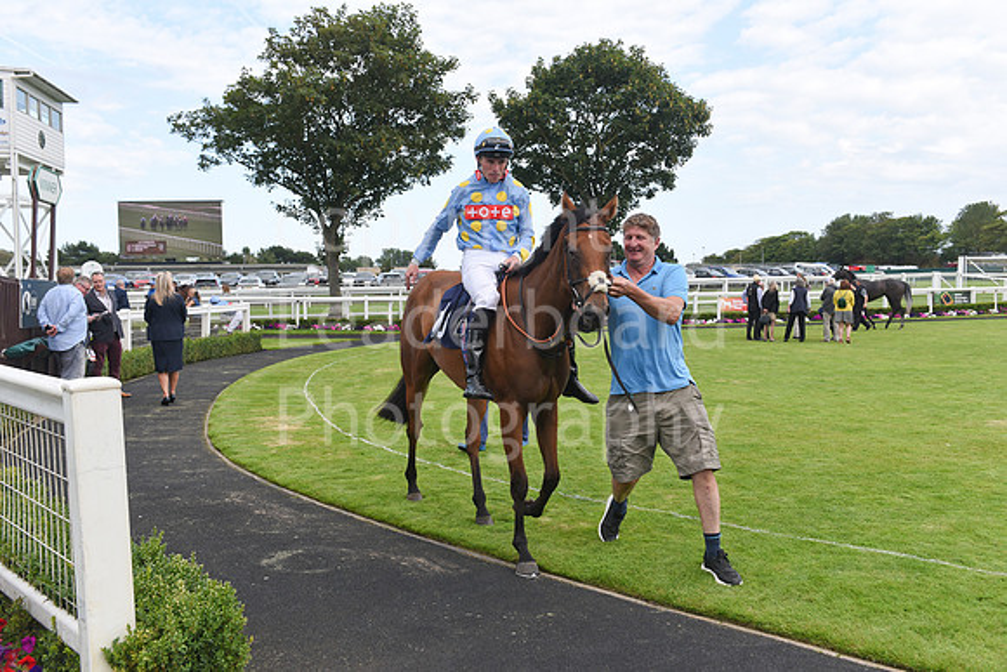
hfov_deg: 54.4
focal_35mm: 35
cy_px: 336
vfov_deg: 37.9
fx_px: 979
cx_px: 504
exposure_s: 1/1000
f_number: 5.6
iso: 500
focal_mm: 35
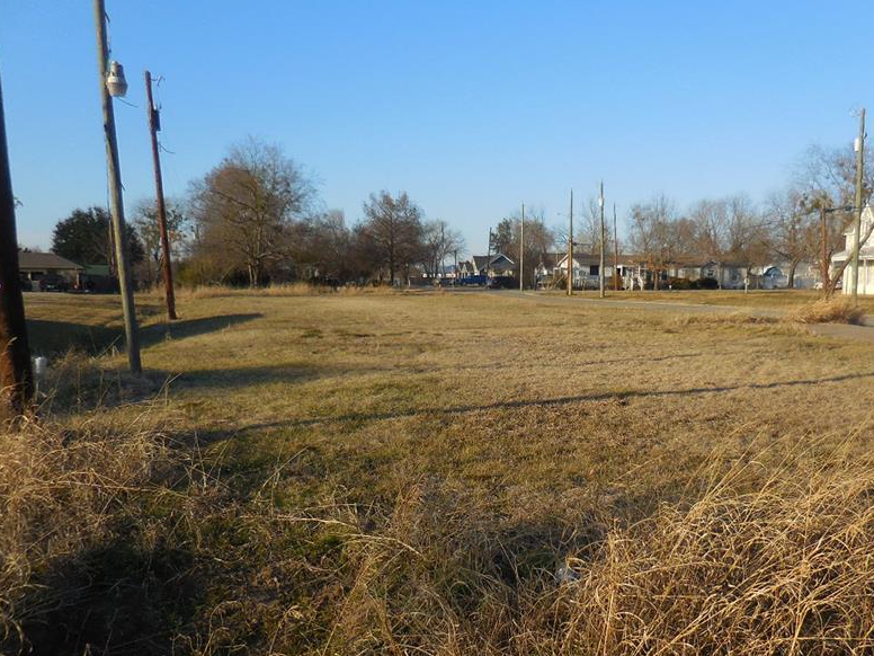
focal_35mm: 33
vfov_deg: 42.8
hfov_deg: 55.0
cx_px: 518
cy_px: 388
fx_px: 833
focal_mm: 4.5
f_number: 3.3
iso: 125
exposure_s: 1/1250
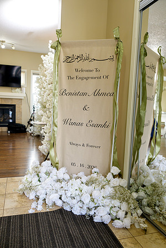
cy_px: 124
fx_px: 194
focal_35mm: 28
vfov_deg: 65.5
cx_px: 83
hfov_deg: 46.4
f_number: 2.8
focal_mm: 28
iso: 320
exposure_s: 1/160
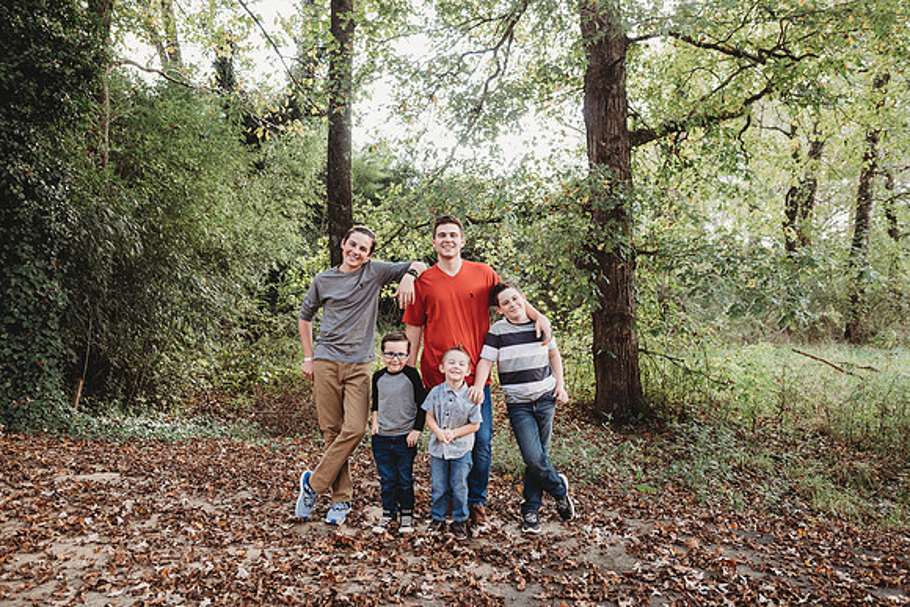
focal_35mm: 24
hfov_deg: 73.7
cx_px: 455
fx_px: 607
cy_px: 304
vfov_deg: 53.2
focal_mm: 24
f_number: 3.2
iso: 500
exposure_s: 1/250
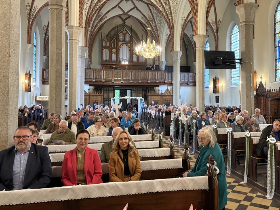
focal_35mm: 32
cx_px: 165
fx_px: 259
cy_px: 84
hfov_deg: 56.5
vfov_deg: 44.0
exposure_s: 1/50
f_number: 1.6
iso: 320
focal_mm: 5.96
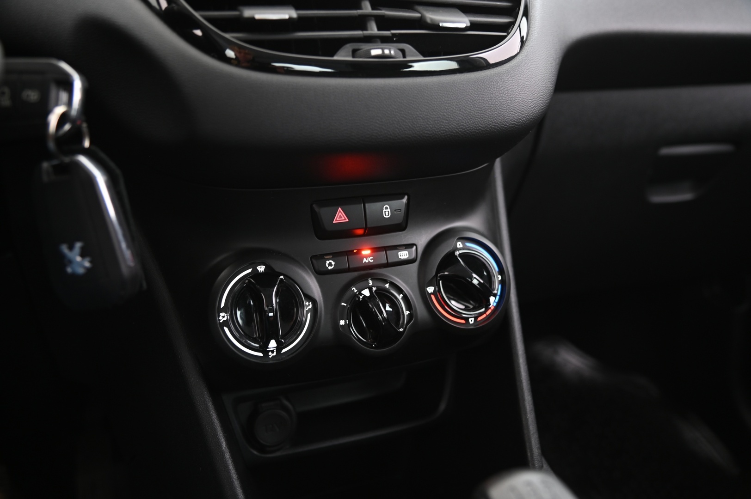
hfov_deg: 58.8
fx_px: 667
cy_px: 250
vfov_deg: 41.1
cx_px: 376
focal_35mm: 32
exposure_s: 1/3
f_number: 4
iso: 1000
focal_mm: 32
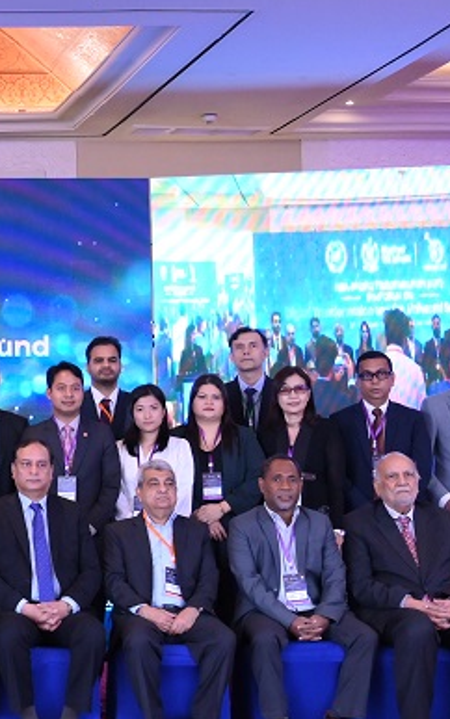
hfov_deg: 14.2
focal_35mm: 86
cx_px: -227
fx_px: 1687
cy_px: 353
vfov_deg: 24.1
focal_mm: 33
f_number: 4
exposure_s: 1/160
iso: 5000
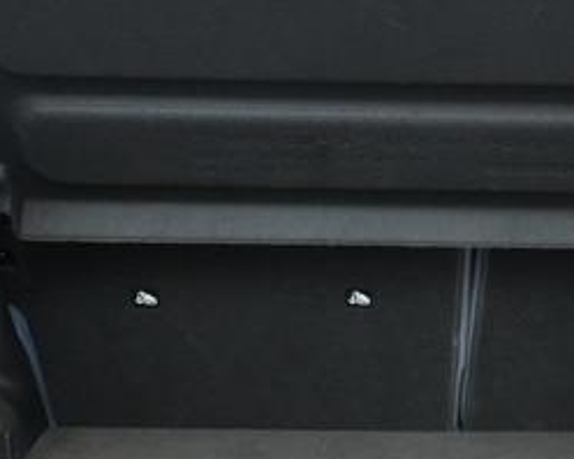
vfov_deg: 23.0
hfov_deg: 29.8
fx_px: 1069
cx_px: 382
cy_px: 487
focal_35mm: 63
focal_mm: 26
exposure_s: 1/160
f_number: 2.8
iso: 8000
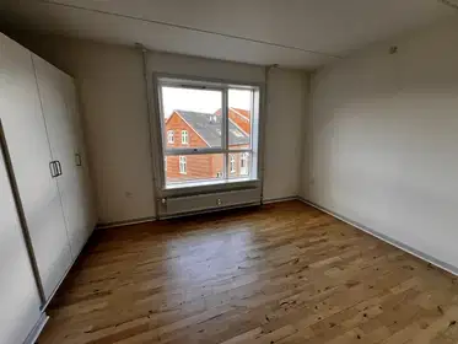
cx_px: 229
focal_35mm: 13
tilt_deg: -12.1
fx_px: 172
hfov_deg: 106.2
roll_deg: -0.2
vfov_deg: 89.9
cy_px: 172
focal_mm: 1.57
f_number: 1.8
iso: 32
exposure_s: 1/119
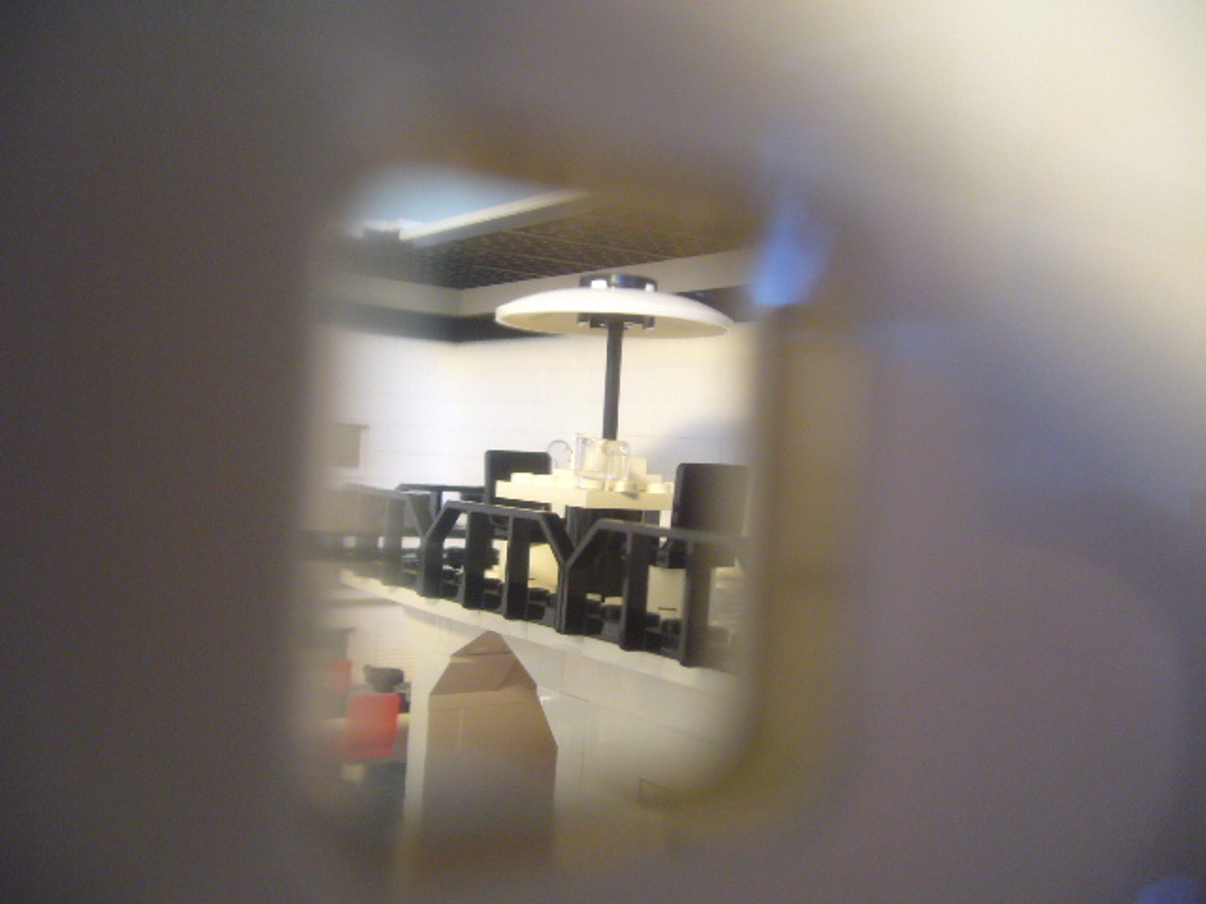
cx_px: 603
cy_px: 452
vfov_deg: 40.7
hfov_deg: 52.6
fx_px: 1219
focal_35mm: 35
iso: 200
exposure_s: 1/15
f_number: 2.8
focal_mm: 5.8
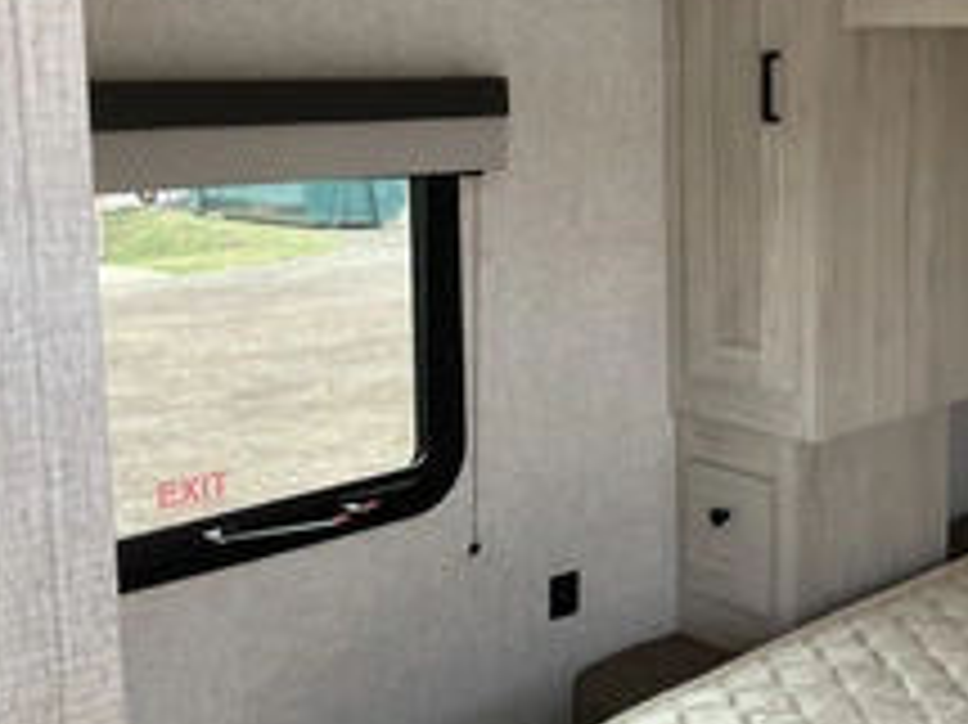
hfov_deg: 34.5
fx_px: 1509
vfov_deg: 26.9
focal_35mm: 54
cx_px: 765
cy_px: 283
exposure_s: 1/66
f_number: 1.8
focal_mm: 3
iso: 64
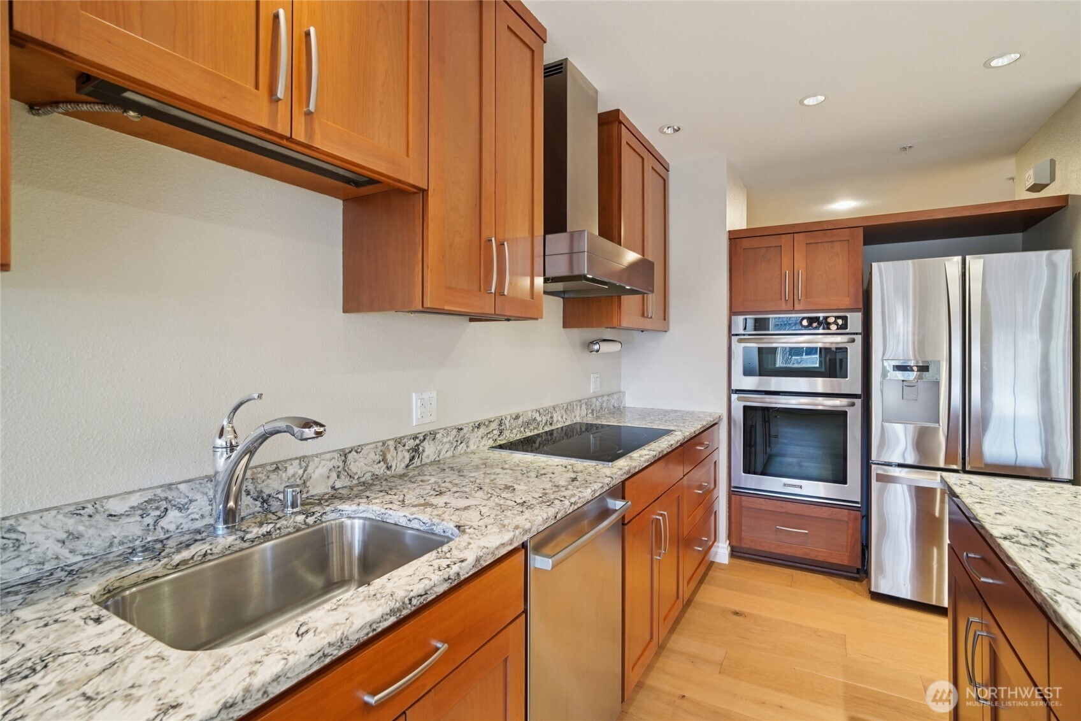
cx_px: 540
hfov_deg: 96.7
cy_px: 360
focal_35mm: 16
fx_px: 480
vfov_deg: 73.7
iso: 1600
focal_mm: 16
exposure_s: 1/8
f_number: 8
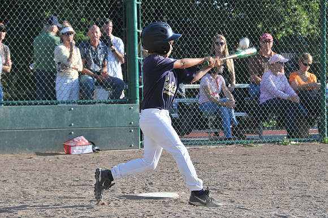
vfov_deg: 8.7
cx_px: 164
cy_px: 109
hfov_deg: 13.1
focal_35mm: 158
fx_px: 1433
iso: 400
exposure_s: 1/500
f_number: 8
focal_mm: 105
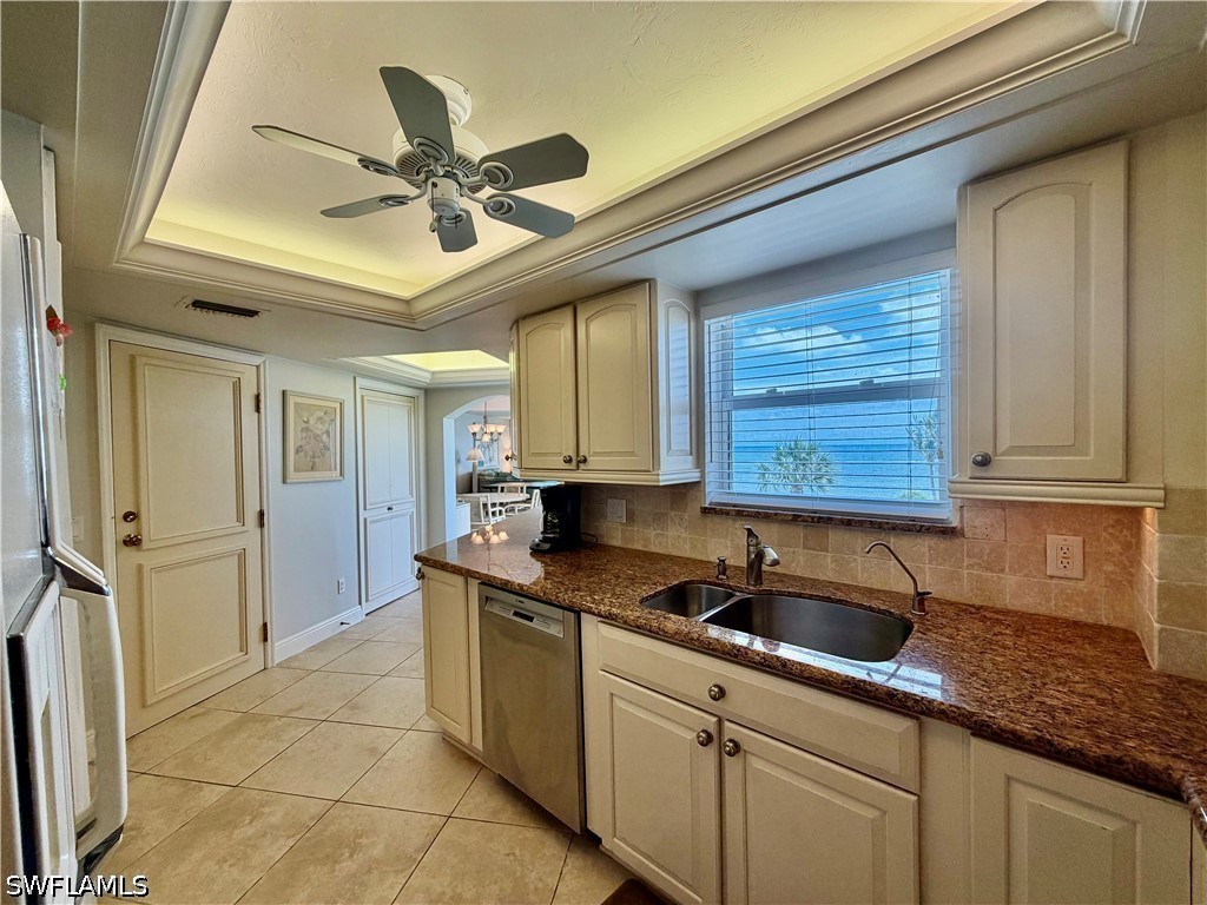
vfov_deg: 85.7
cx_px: 604
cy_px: 452
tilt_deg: -0.6
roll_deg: +0.9
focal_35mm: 14
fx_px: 488
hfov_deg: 102.1
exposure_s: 1/120
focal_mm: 2.22
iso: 64
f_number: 2.2
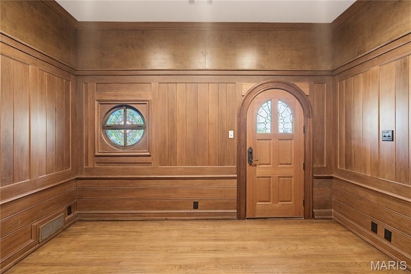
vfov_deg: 73.7
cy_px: 137
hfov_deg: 96.8
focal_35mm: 16
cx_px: 206
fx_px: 183
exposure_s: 2.5
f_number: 6.3
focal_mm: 16
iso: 200
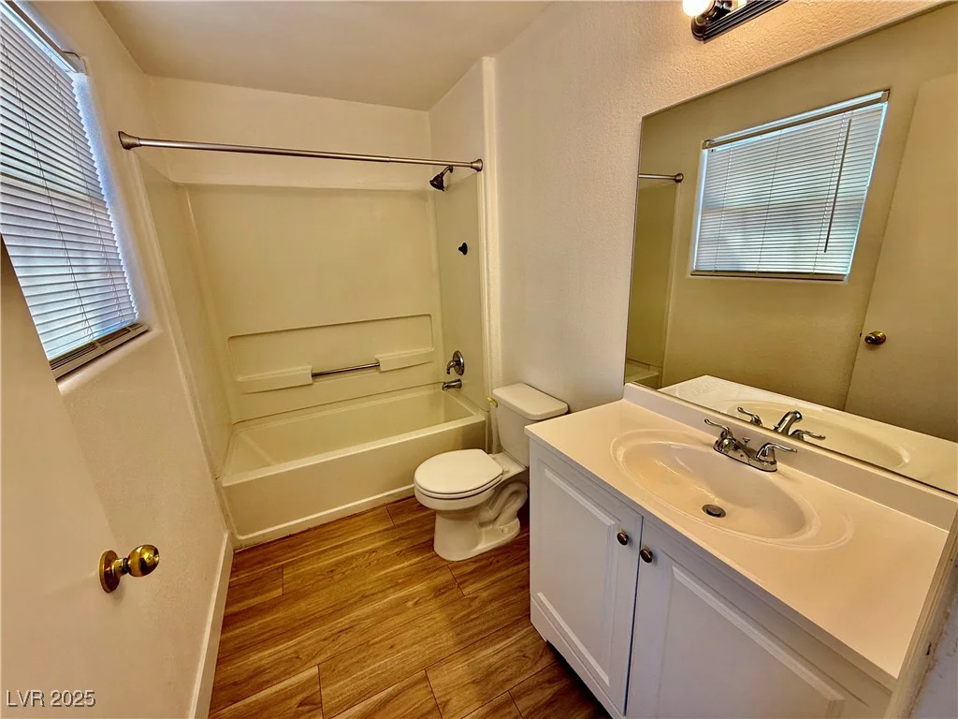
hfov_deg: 102.1
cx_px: 479
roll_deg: +2.2
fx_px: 387
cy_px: 360
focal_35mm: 14
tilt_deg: -13.2
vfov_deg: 85.7
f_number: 2.2
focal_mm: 2.22
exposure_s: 1/154
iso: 50
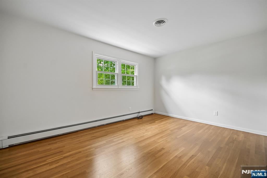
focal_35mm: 24
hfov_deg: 73.8
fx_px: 178
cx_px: 134
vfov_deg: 53.1
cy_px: 89
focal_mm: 24
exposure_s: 1/50
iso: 2500
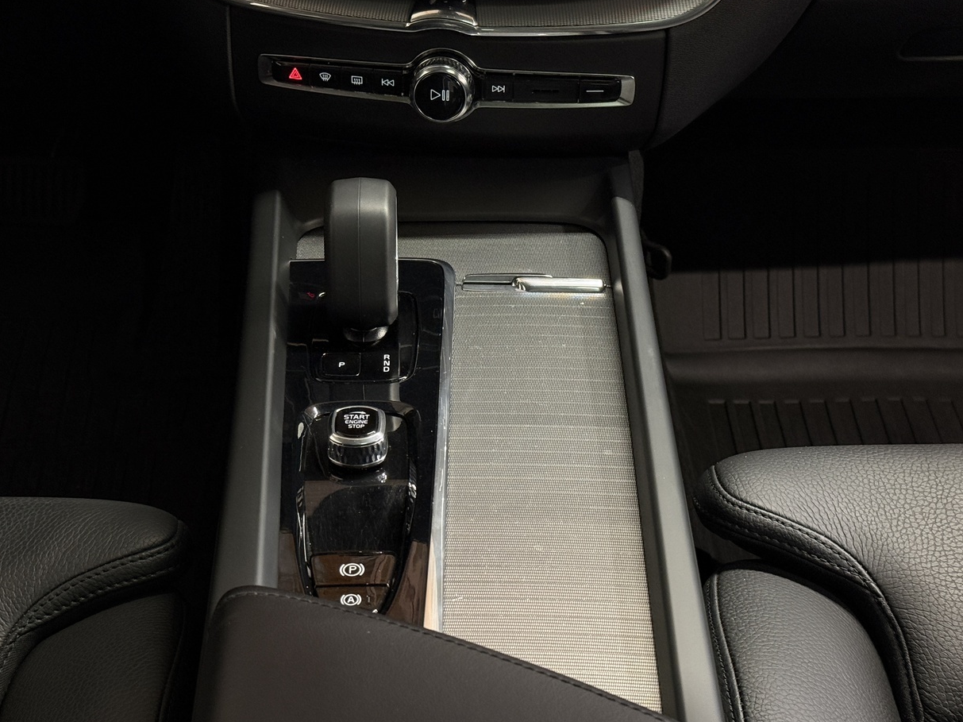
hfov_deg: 33.8
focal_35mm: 57
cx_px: 456
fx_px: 1585
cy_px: 382
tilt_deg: -39.0
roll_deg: +0.2
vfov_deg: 25.6
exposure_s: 1/40
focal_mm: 6.76
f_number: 1.78
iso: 320
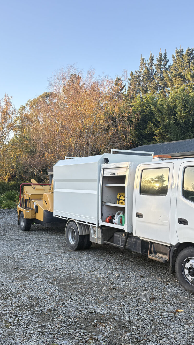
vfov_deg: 57.7
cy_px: 203
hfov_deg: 34.7
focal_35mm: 34
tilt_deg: -3.1
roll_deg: +0.0
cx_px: 98
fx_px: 311
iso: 100
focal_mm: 5.96
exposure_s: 1/237
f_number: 1.6
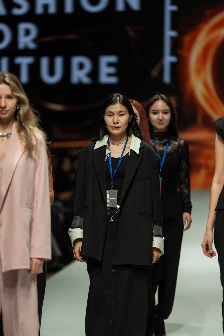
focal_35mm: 200
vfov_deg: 10.3
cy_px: 168
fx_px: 1867
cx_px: 112
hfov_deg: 6.9
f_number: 3.2
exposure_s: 1/320
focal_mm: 200
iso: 200
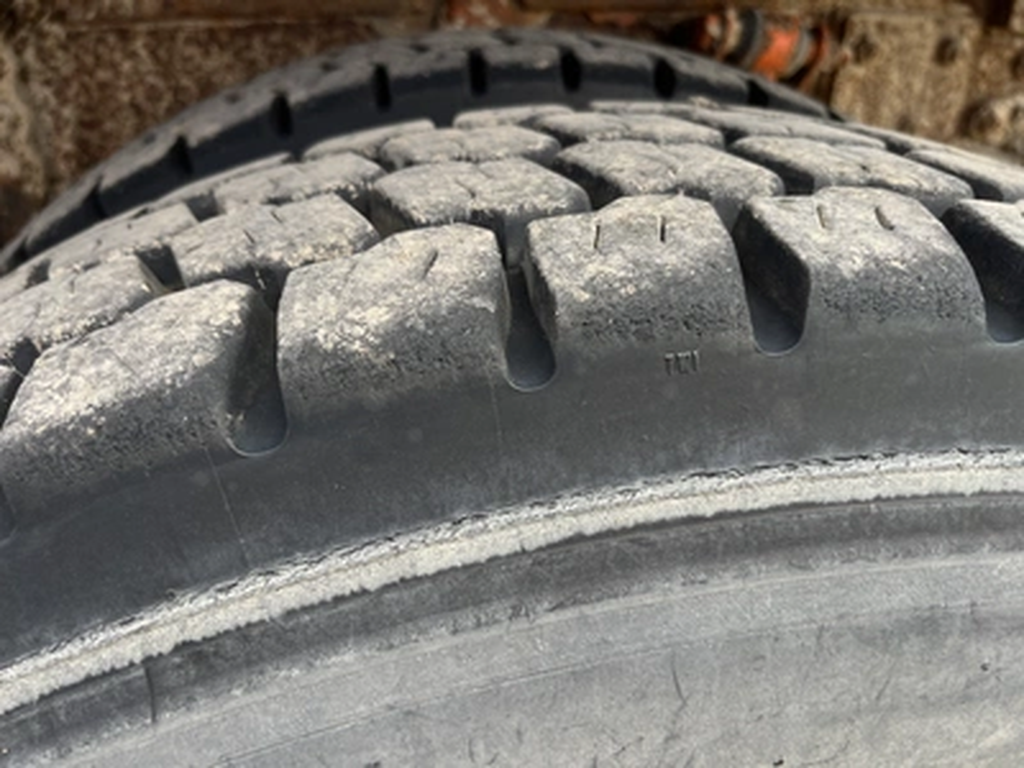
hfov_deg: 67.3
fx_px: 769
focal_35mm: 26
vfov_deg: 53.1
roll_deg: -2.3
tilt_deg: -29.3
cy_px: 384
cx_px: 512
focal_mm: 5.1
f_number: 1.6
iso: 50
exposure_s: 1/397
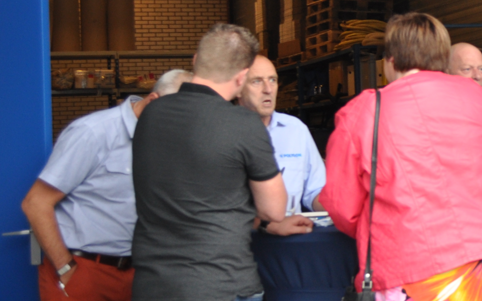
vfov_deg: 13.9
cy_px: 73
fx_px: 1235
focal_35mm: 94
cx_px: 659
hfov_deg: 19.9
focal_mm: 22
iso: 400
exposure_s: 1/80
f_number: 4.5
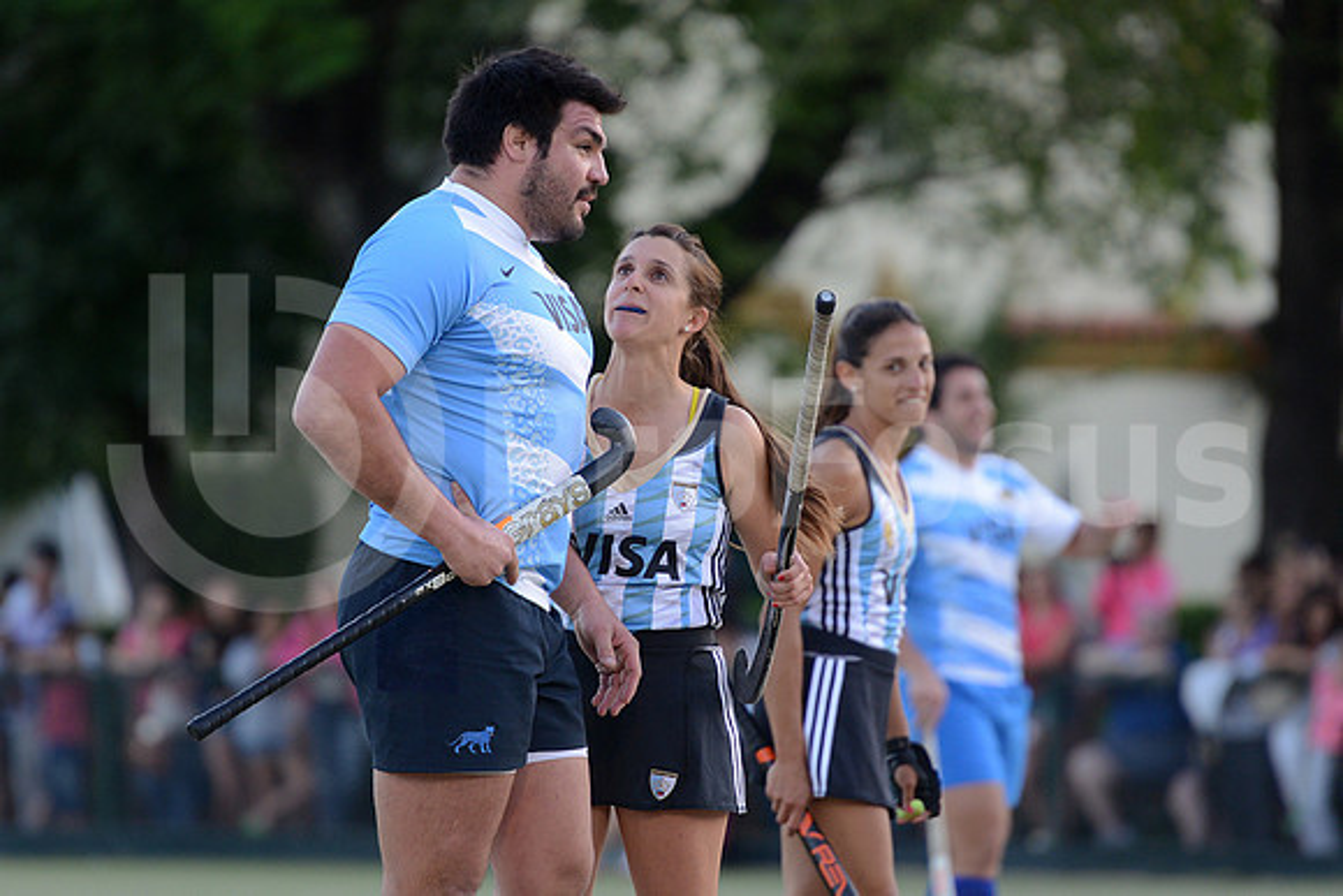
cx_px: 672
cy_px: 448
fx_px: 10074
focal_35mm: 270
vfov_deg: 5.1
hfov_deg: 7.6
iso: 1250
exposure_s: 1/500
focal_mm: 270
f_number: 4
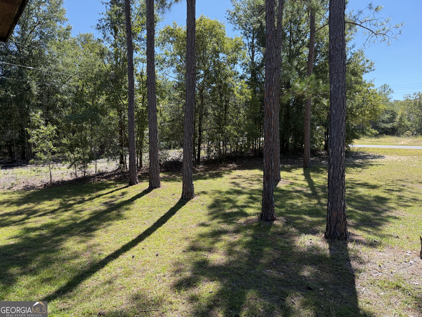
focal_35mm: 24
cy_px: 158
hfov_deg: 71.6
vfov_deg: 56.8
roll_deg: +0.1
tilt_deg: -5.4
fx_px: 293
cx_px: 211
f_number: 1.78
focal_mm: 6.76
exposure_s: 1/1689
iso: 100
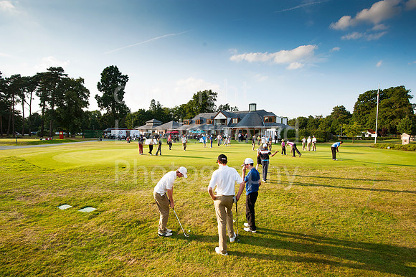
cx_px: 208
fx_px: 185
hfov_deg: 96.8
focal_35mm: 16
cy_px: 138
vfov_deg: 73.7
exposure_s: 1/640
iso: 500
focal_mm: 16
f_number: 8
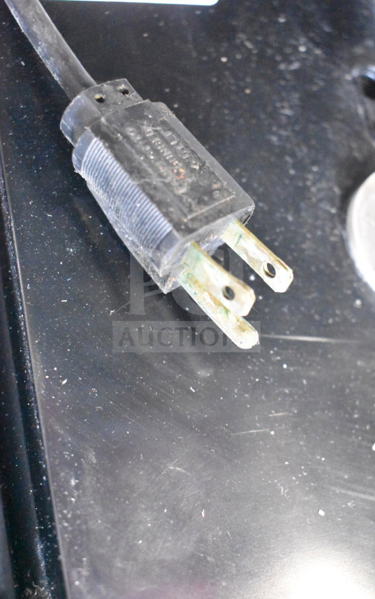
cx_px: 186
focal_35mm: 45
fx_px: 727
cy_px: 300
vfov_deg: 44.8
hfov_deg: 28.9
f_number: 4.2
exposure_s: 1/50
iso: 18000
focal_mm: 29
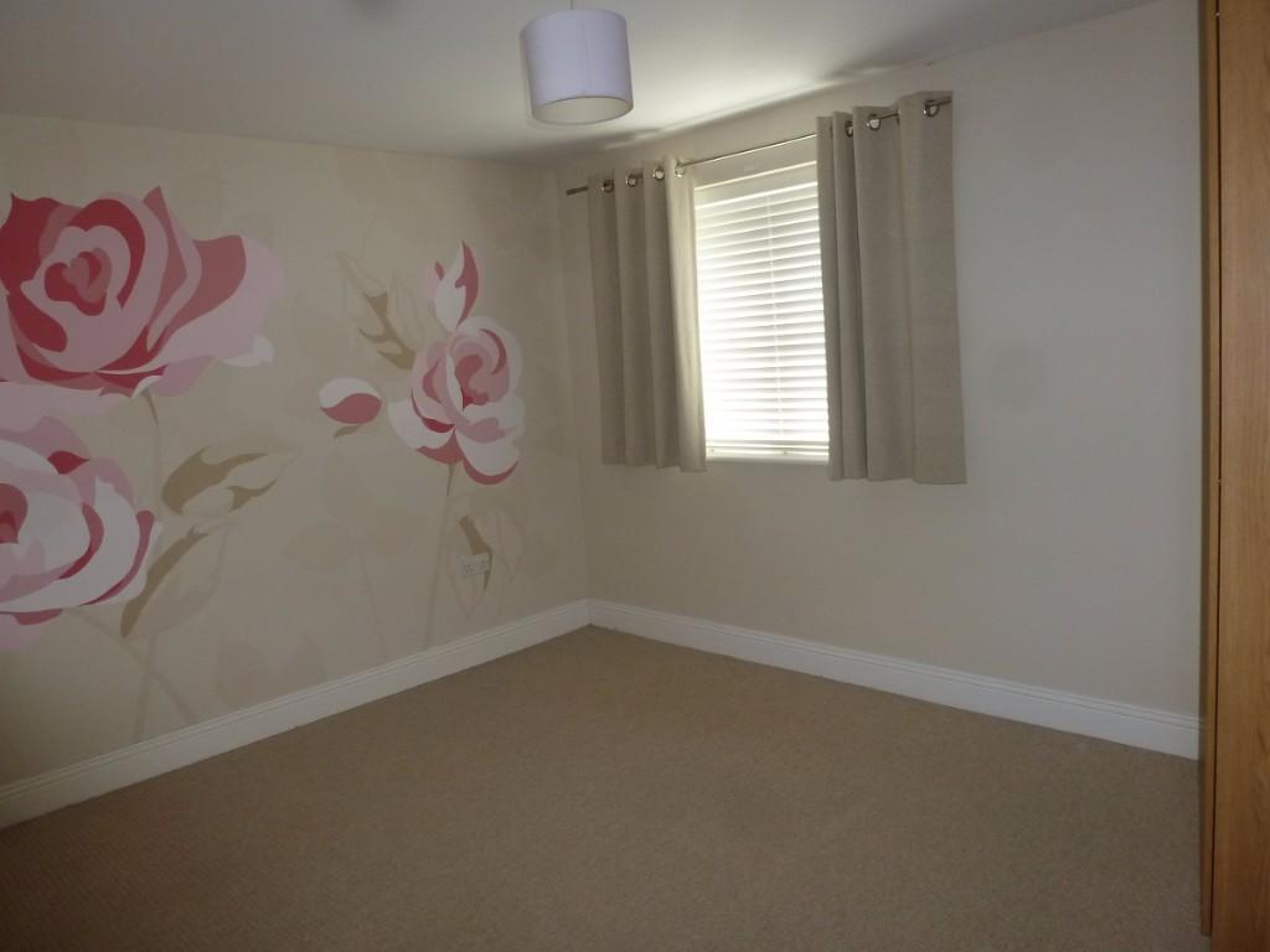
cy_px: 476
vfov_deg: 56.8
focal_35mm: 24
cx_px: 635
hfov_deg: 71.6
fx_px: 881
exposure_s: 1/60
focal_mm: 4.3
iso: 160
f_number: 3.3
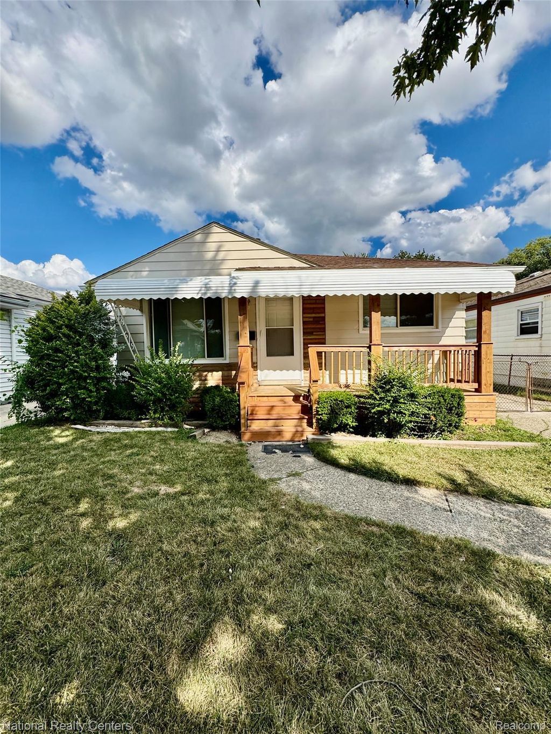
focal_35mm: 14
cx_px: 276
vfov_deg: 102.1
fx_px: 297
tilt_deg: -2.3
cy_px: 367
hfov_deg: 85.7
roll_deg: +1.1
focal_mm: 2.22
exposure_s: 1/1880
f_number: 2.2
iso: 50
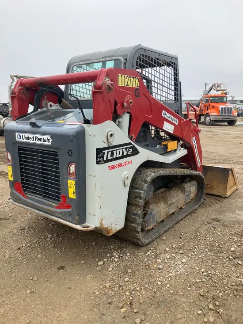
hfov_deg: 49.8
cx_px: 122
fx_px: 262
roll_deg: +0.5
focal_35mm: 28
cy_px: 162
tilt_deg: -9.7
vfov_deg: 63.4
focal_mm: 3.99
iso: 32
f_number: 1.8
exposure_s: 1/401
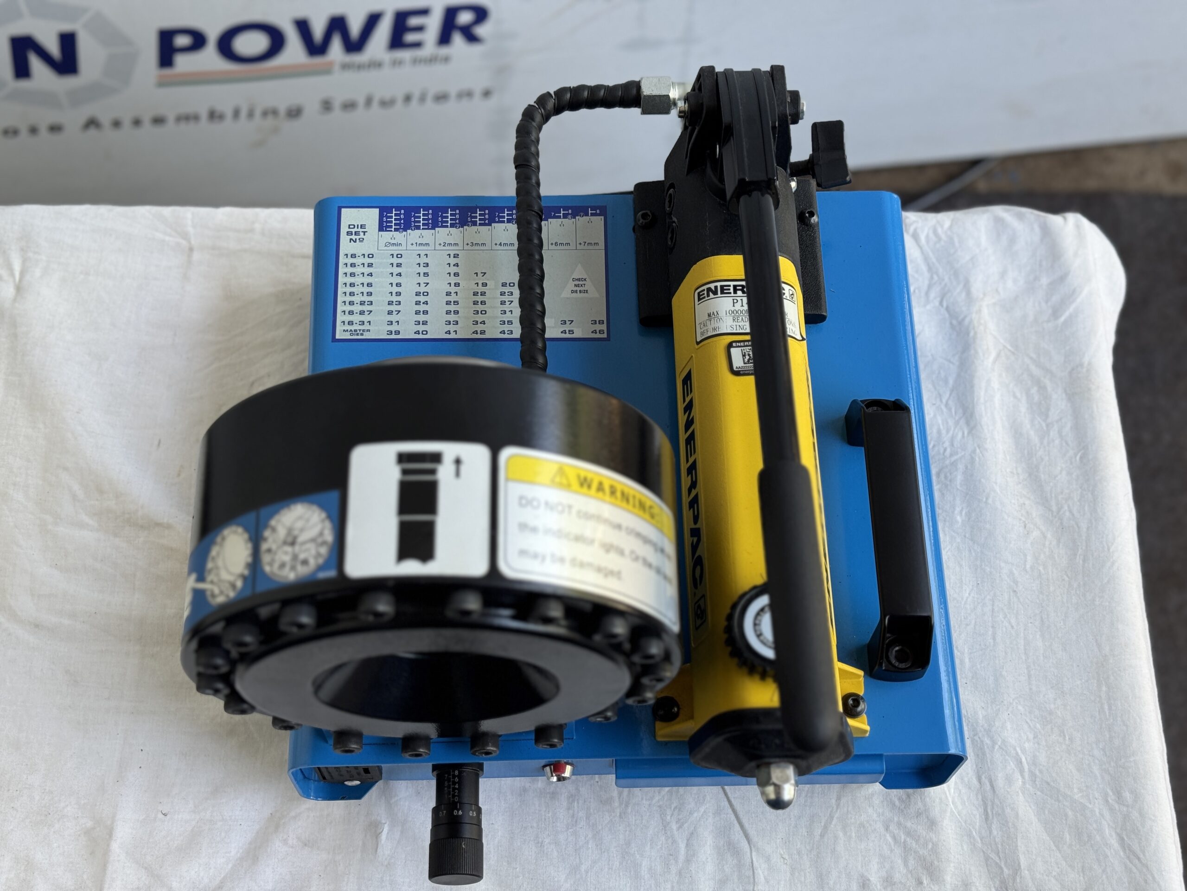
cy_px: 446
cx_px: 594
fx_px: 1646
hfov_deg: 39.7
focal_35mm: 48
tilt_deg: -67.9
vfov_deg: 30.3
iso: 50
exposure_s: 1/121
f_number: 1.78
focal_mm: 6.76
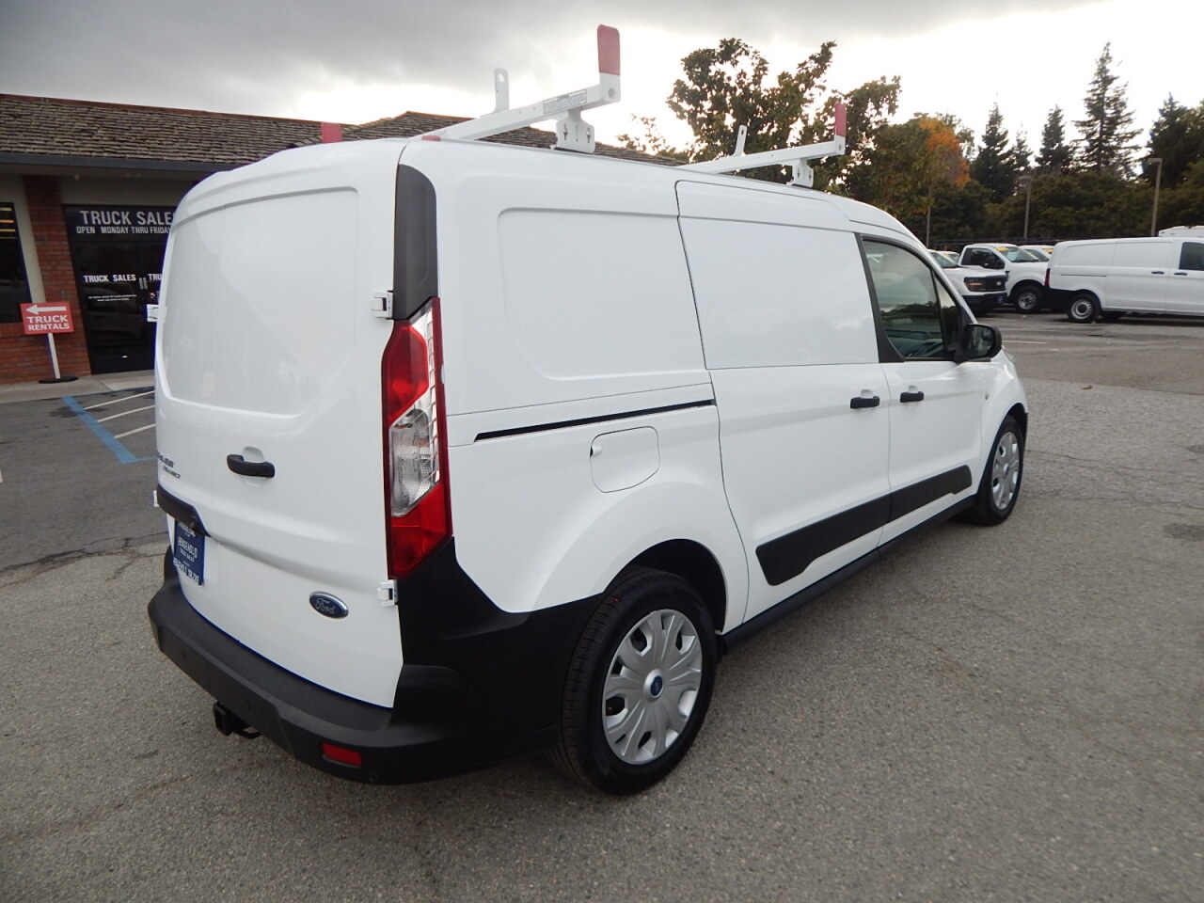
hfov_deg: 76.4
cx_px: 602
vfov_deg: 61.1
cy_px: 452
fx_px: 765
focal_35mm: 22
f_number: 3
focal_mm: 4
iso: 125
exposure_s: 1/500
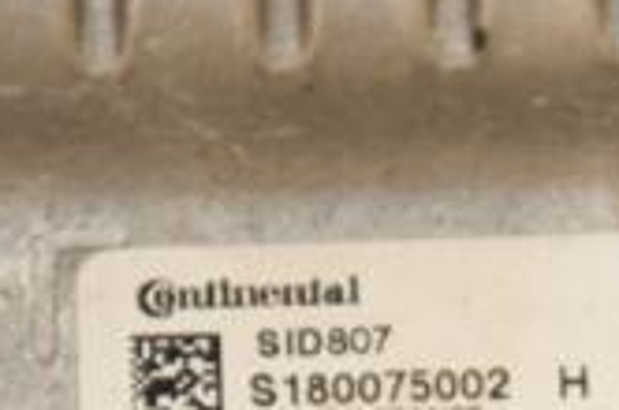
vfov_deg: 2.4
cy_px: 414
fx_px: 9796
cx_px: 656
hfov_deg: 3.6
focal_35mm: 571
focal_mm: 105
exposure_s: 1/160
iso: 800
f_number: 5.6
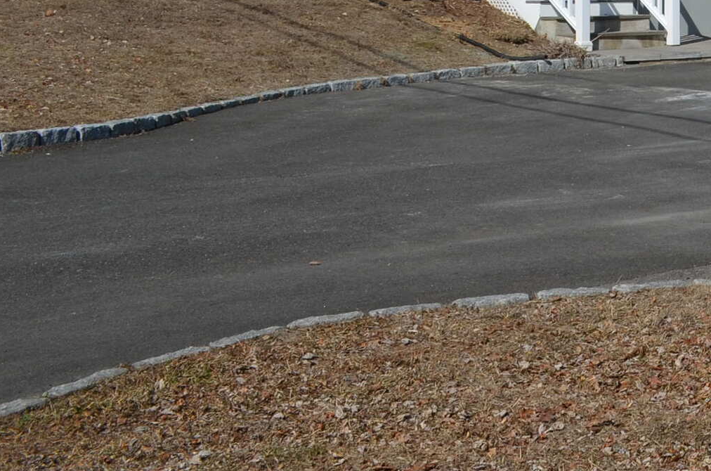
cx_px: 1065
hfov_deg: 21.0
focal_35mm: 82
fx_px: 1616
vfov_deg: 15.9
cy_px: -113
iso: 100
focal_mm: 18
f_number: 9
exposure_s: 1/320
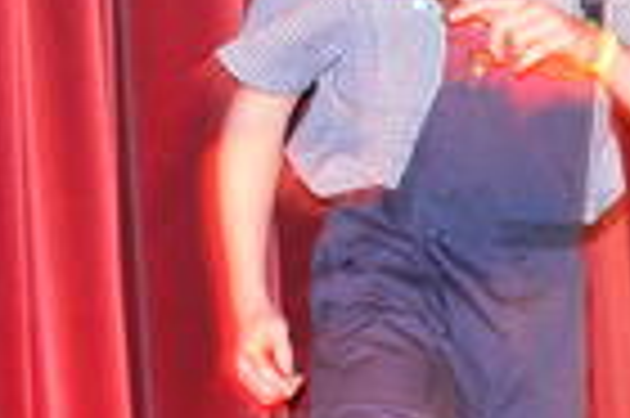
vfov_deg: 11.1
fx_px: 2150
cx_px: 868
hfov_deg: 15.7
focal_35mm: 123
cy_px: 301
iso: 125
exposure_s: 1/30
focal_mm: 7.4
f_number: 2.8
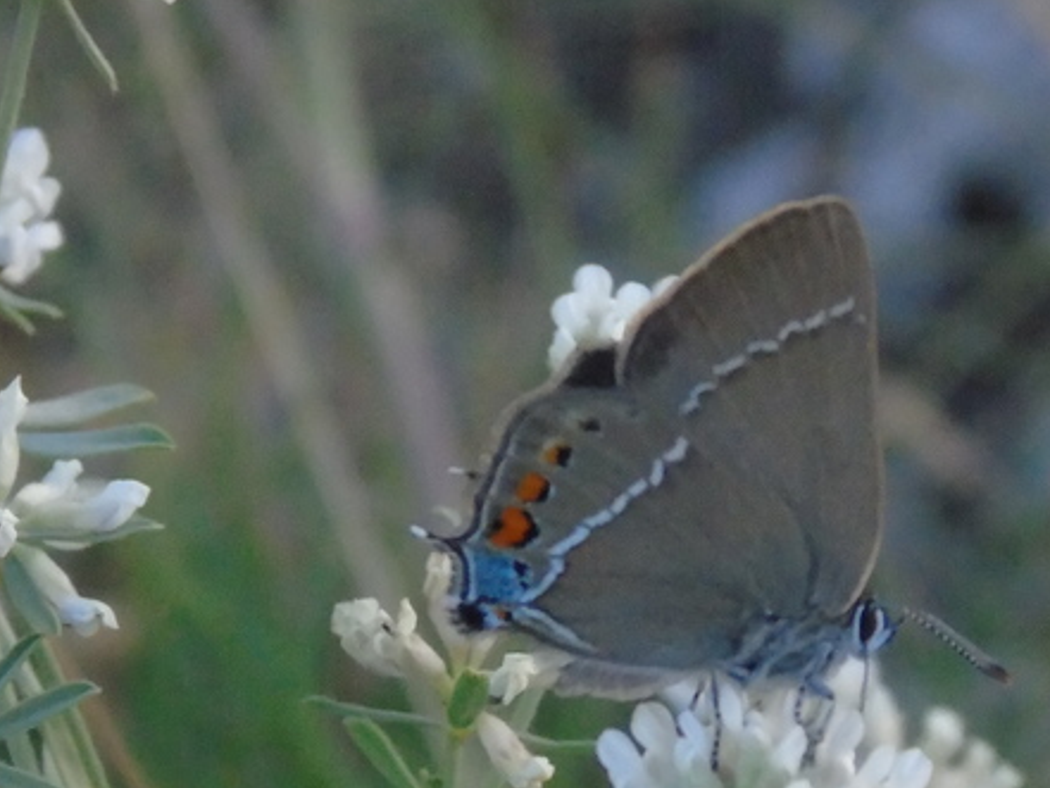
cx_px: 637
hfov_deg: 8.2
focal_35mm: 240
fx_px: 7282
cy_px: 714
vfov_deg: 6.2
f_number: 4.6
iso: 800
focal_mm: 22
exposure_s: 1/400
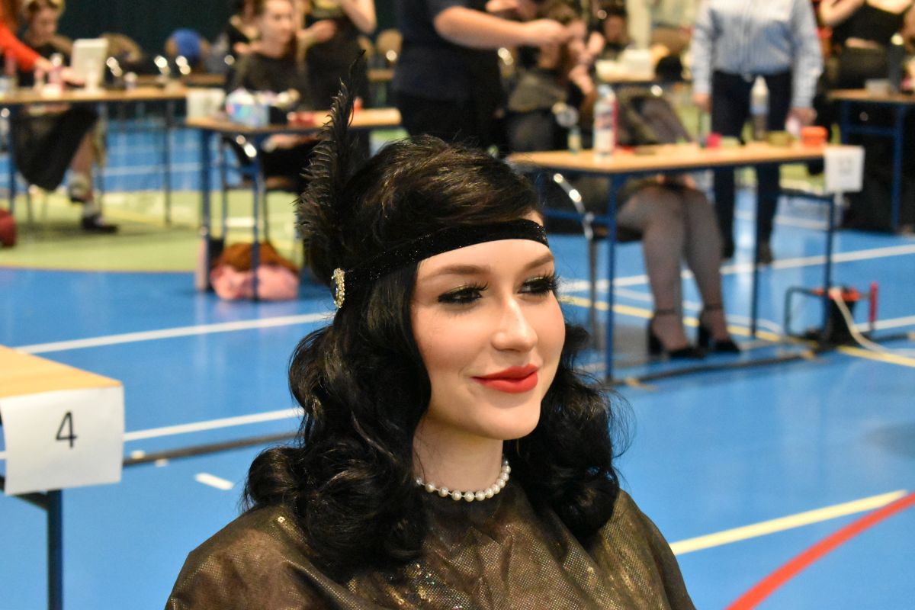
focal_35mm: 82
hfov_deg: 24.6
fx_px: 2097
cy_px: 305
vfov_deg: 16.6
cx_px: 458
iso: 10000
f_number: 5.6
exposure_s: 1/200
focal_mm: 55
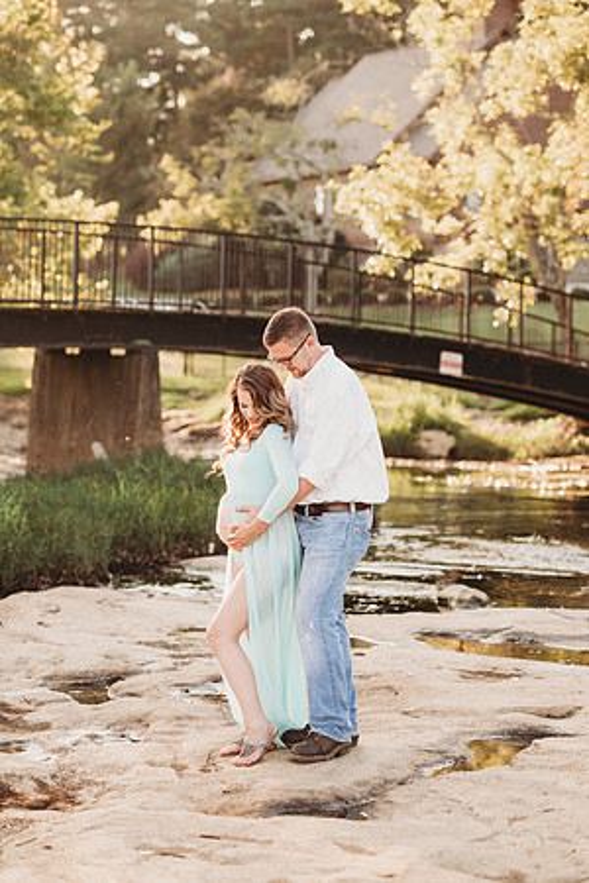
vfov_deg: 23.9
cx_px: 294
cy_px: 442
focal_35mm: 85
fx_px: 2086
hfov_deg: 16.1
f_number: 2.5
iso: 160
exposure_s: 1/400
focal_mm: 85
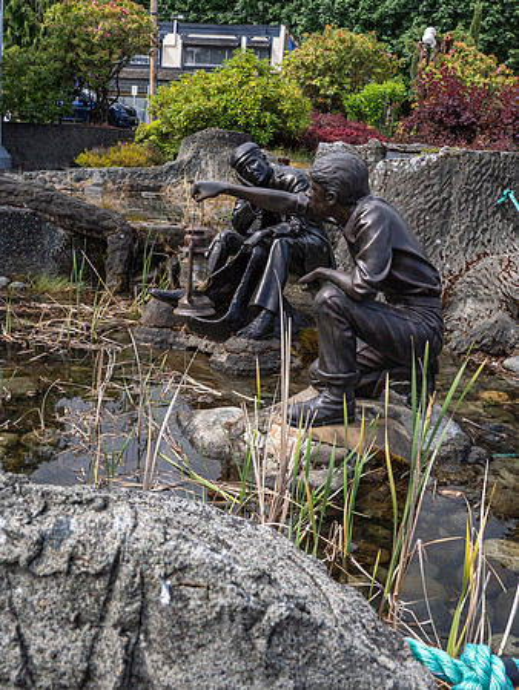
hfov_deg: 41.8
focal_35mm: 34
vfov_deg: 53.9
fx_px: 679
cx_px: 260
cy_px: 345
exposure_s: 1/640
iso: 400
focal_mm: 17
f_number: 8
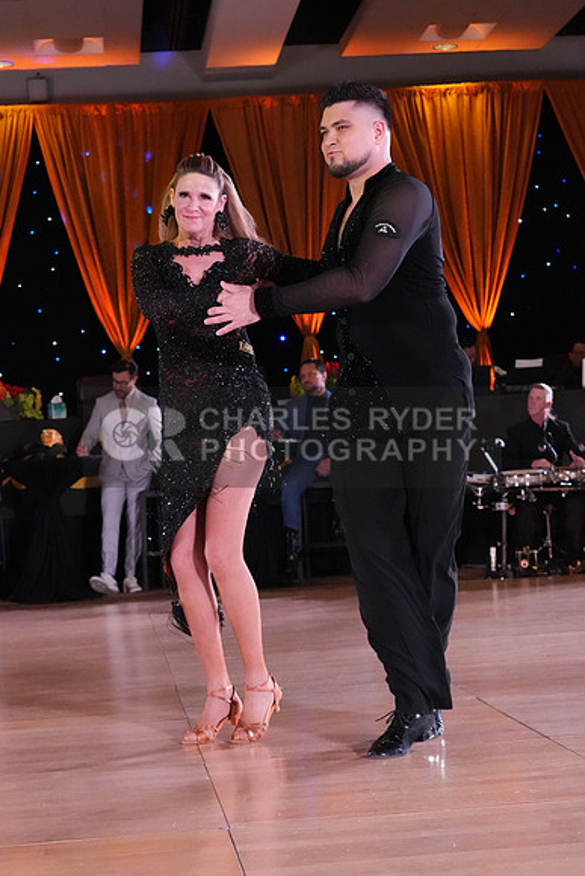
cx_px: 292
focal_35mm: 69
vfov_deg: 29.2
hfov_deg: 19.7
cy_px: 438
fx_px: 1681
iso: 8000
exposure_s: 1/400
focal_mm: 46
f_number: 5.6
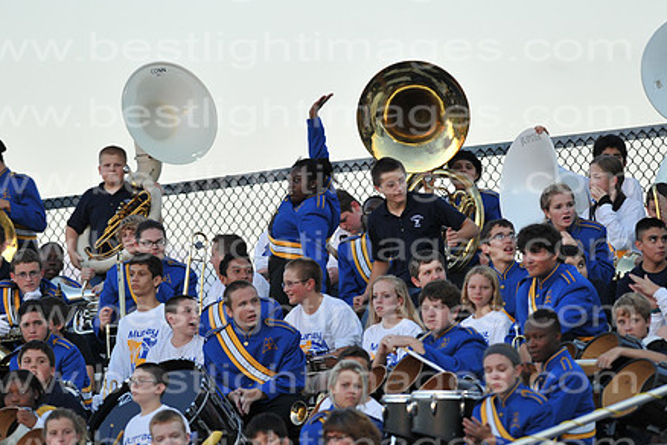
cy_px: 216
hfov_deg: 5.2
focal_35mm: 397
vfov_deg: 3.5
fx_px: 7355
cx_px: 292
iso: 1000
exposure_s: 1/500
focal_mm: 300
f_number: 4
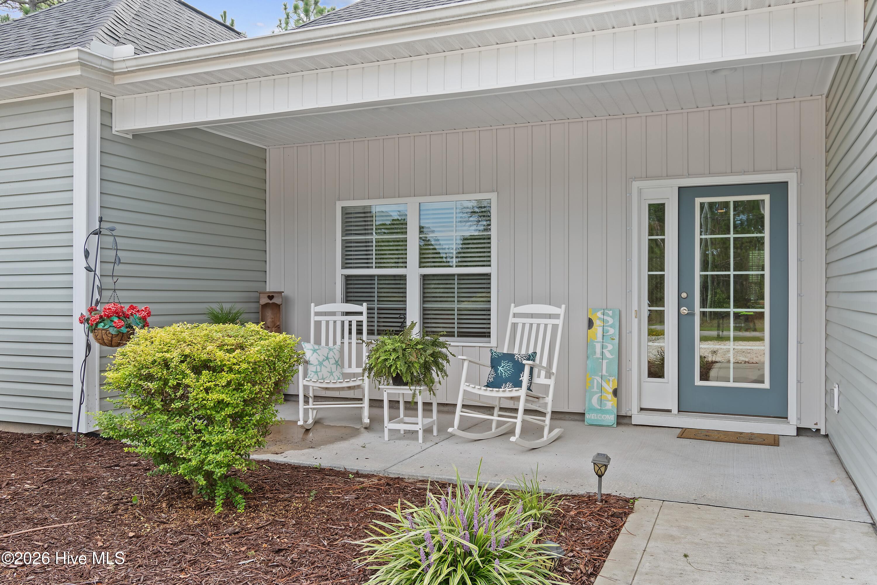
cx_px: 438
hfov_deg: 61.9
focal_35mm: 30
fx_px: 731
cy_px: 292
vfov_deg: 43.6
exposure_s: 1/40
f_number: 5.6
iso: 100
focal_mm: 20
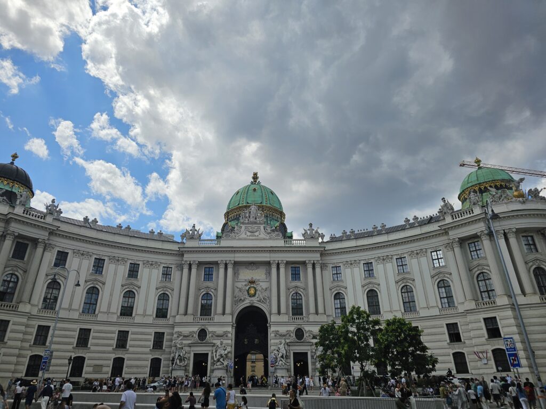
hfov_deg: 73.9
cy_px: 204
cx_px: 273
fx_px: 363
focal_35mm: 23
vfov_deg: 58.9
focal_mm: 6.3
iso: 12
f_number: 1.7
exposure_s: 1/1690
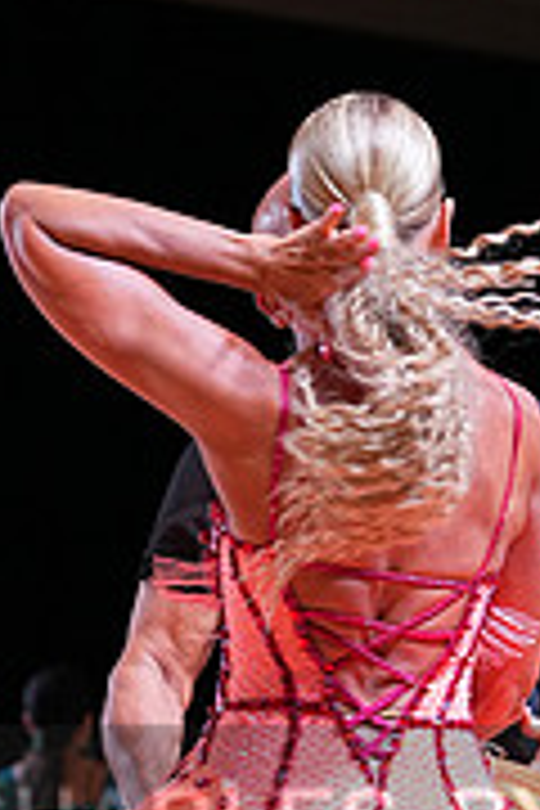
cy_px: 878
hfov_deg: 5.5
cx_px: 223
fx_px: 5670
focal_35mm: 252
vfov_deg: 8.1
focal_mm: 78
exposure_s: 1/400
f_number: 4
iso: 1600
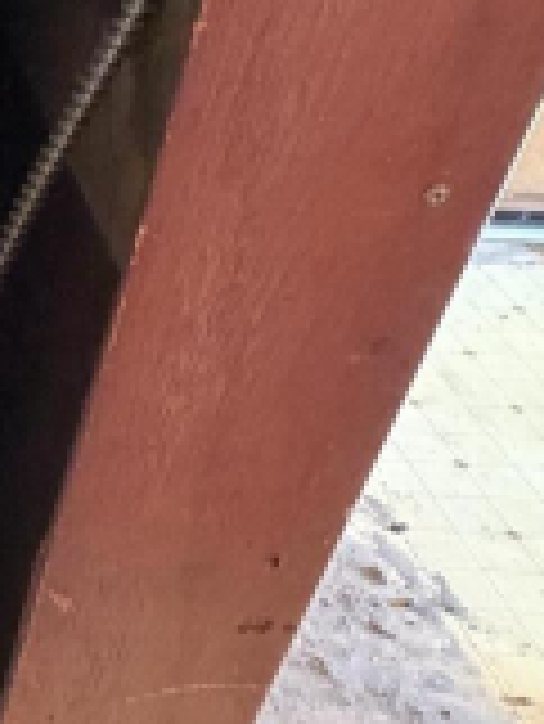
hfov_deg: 19.2
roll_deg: +2.0
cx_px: -436
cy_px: 340
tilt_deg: -34.8
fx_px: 1214
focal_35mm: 58
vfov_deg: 33.2
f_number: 2.2
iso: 500
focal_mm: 2.22
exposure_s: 1/60
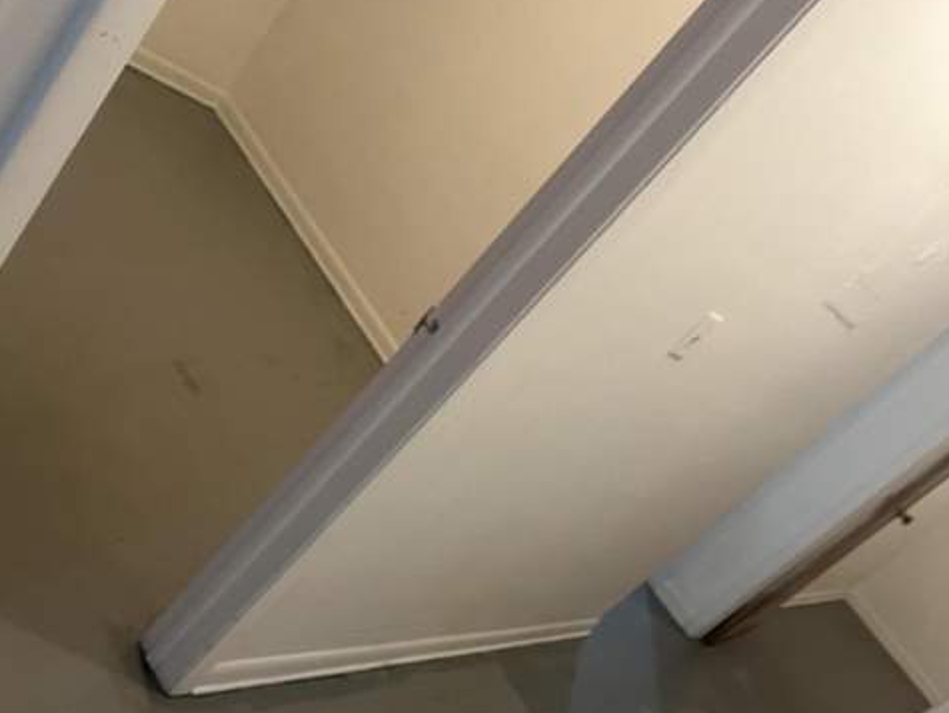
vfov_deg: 39.5
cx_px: 475
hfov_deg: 52.6
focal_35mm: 35
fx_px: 960
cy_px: 545
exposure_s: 1/60
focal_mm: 5.1
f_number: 1.6
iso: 250
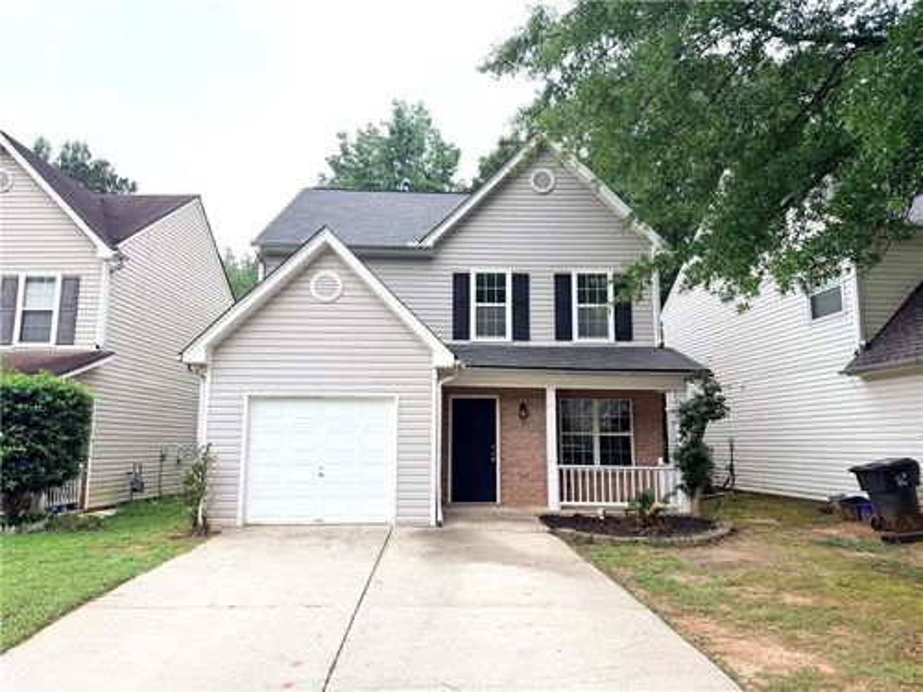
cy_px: 346
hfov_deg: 71.6
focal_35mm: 24
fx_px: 640
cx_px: 462
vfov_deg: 56.8
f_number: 1.78
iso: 100
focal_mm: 6.76
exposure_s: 1/979
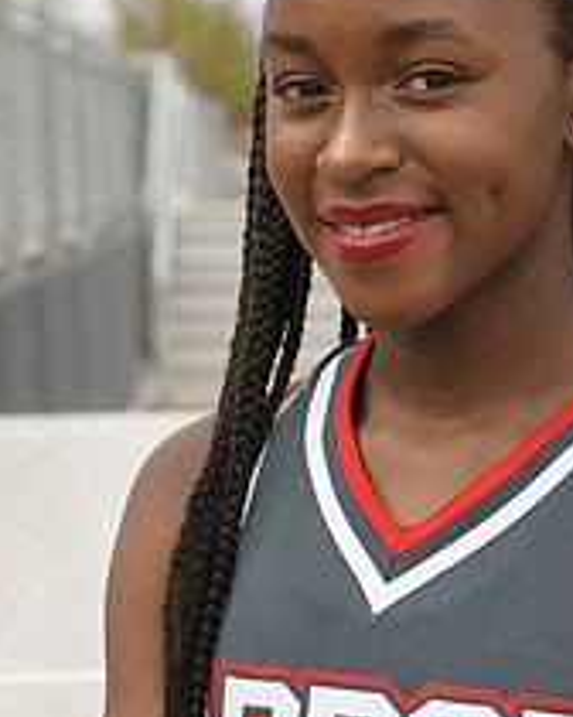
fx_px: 2989
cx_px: 420
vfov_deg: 13.6
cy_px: 498
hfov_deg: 10.9
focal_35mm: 141
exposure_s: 1/1250
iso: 800
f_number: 5.6
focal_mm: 70
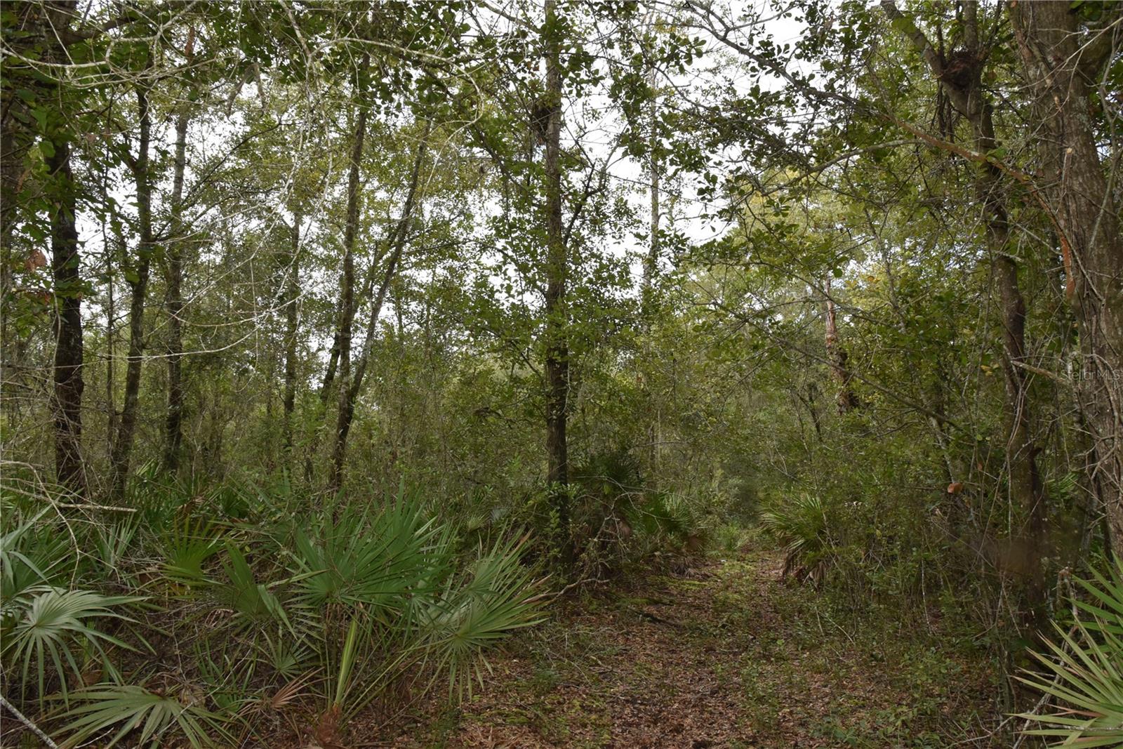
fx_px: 749
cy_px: 374
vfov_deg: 53.1
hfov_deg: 73.7
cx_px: 562
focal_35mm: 24
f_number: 10
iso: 1250
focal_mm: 24
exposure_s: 1/200
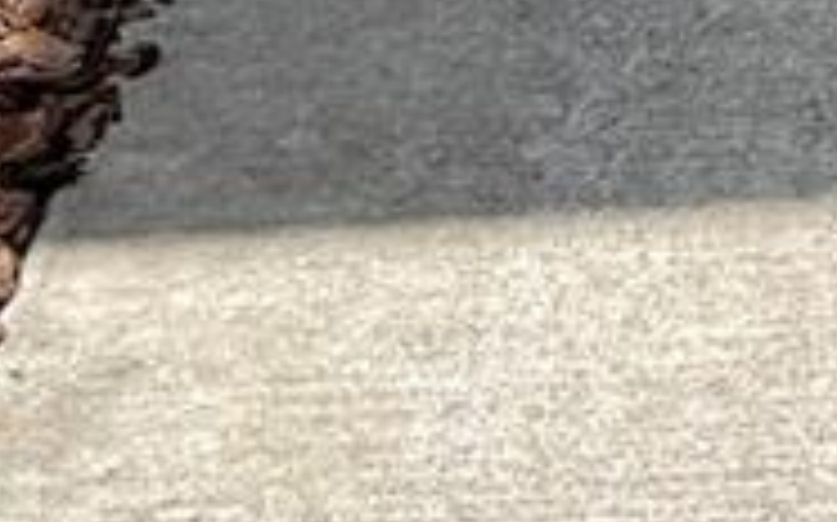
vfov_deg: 5.7
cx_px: 1274
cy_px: -1588
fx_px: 4514
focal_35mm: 198
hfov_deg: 10.2
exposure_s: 1/1121
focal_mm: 3
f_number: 1.8
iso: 16
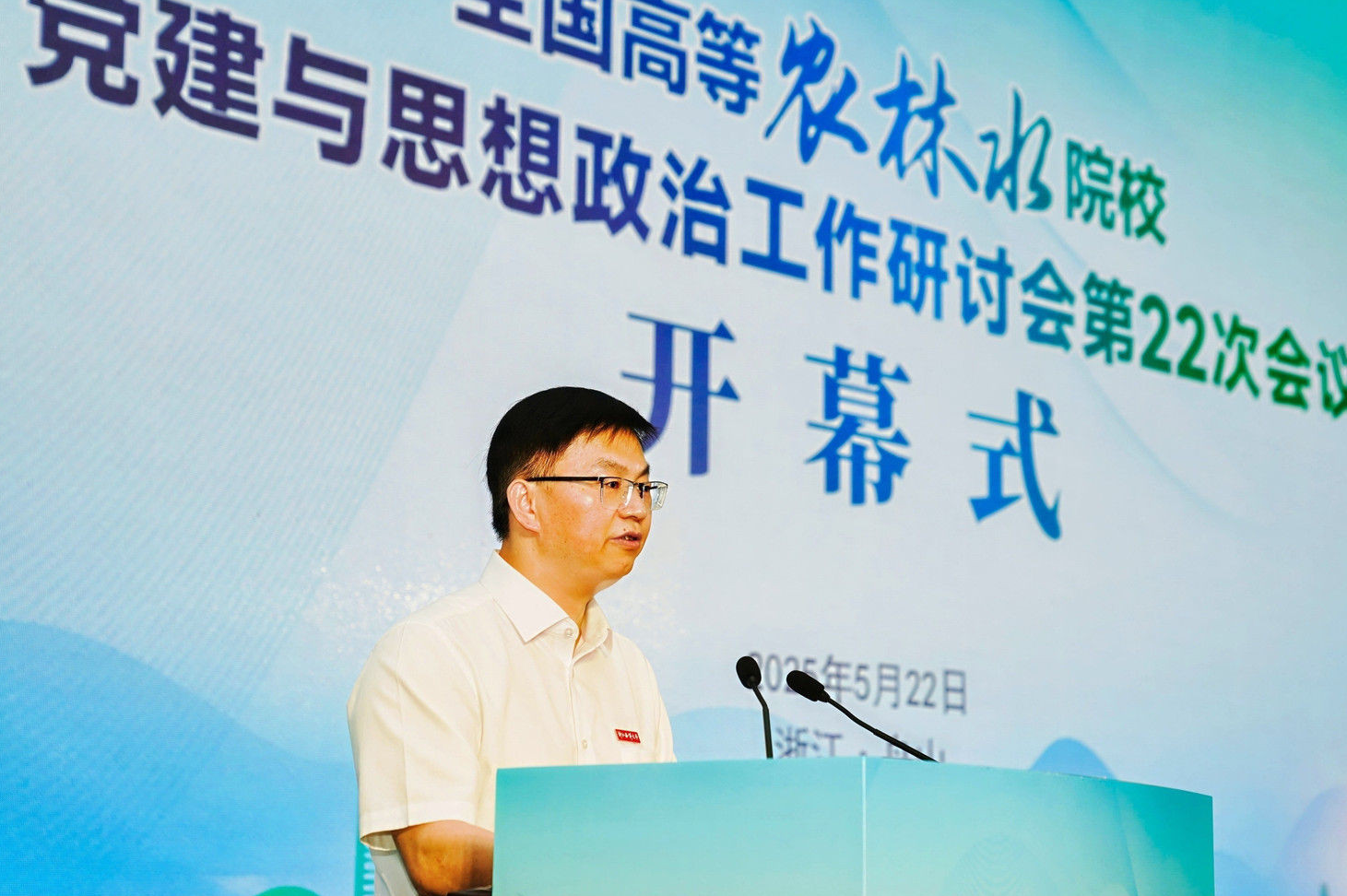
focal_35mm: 69
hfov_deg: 29.3
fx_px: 2580
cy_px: 438
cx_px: 684
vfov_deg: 19.7
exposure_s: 1/200
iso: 125
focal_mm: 63
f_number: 4
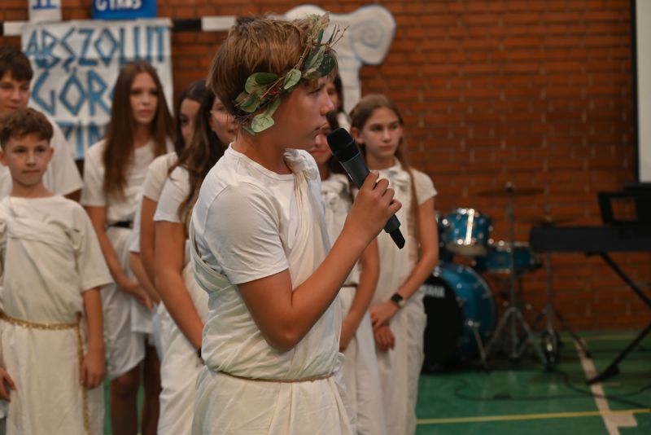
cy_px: 218
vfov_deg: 15.4
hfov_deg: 22.9
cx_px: 326
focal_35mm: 89
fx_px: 1610
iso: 1600
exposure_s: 1/125
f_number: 6.3
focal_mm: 89
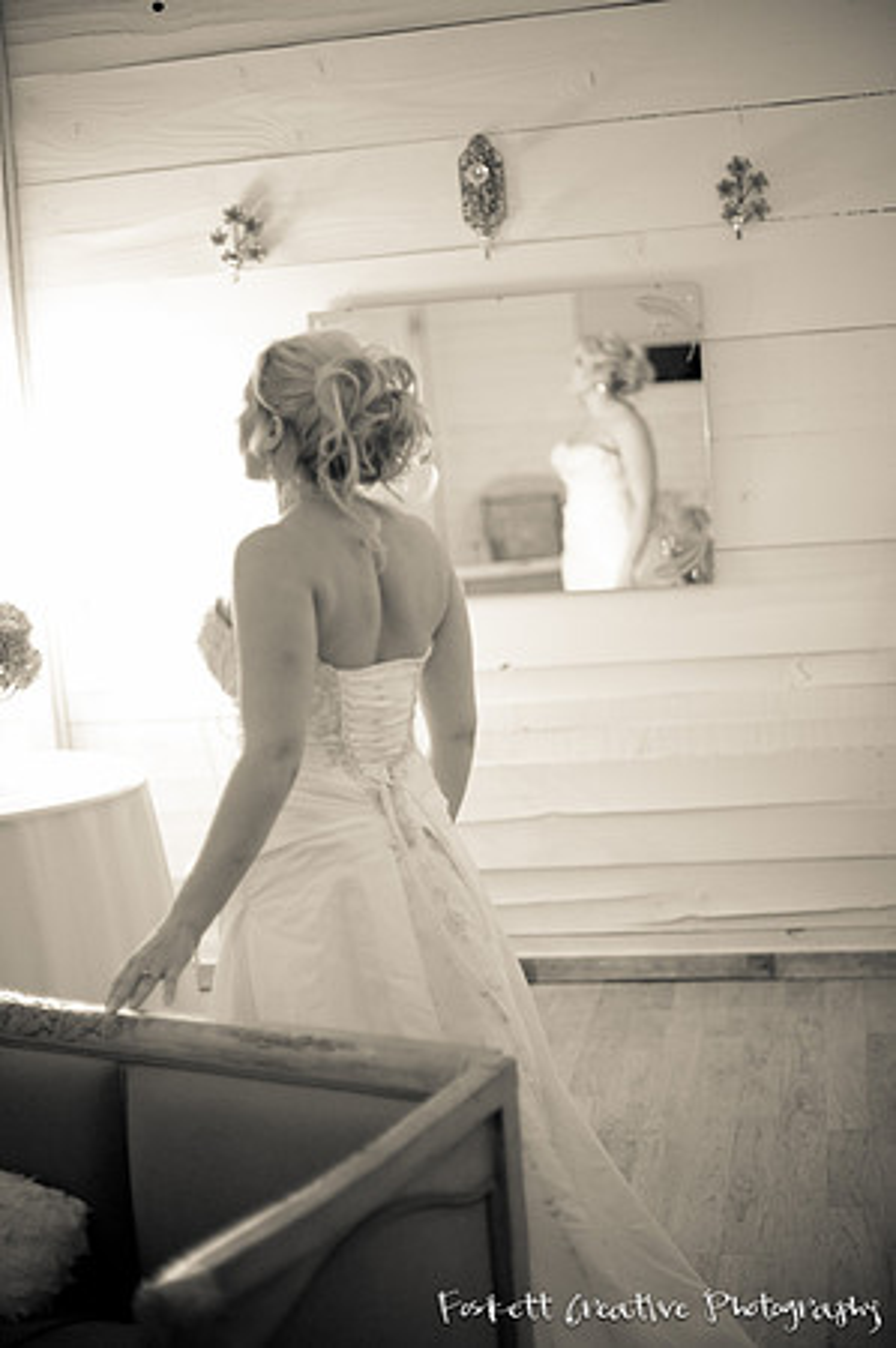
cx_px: 448
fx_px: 1871
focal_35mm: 50
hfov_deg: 26.9
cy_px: 674
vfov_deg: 39.6
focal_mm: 50
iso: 1000
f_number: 1.4
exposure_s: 1/400
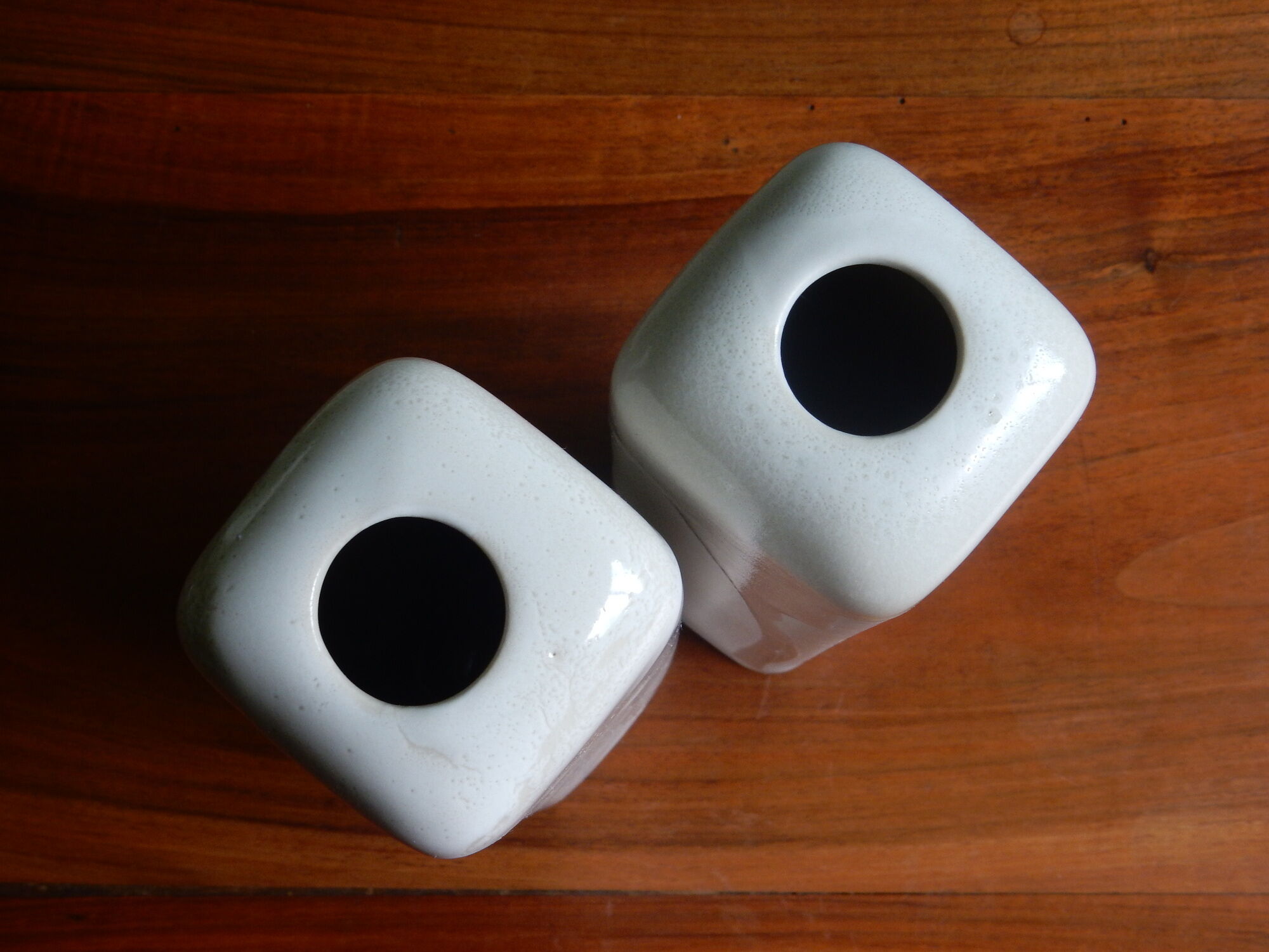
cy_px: 476
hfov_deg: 32.2
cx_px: 634
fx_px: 2200
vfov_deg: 24.4
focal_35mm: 60
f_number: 4.5
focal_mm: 10.7
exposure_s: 1/30
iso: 160
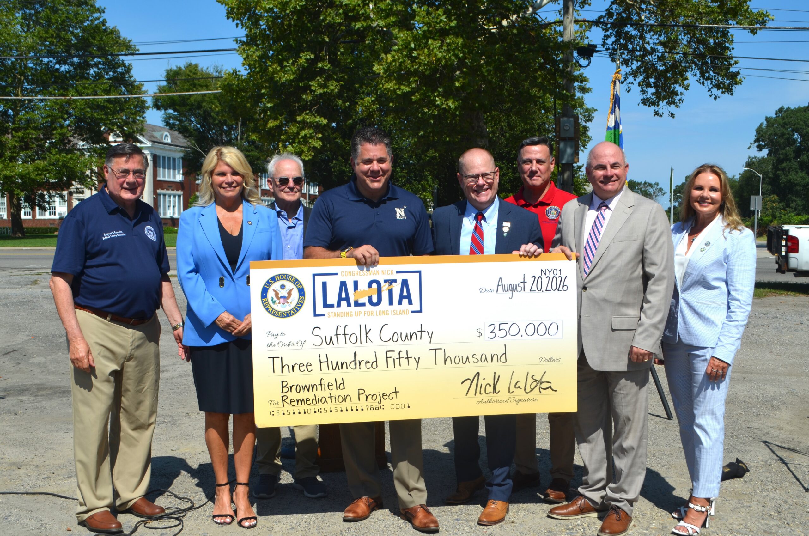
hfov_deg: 45.0
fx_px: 976
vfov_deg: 30.7
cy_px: 268
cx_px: 404
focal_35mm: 44
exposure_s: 1/320
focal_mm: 29
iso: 100
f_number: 9
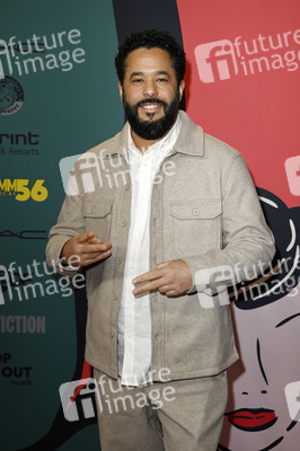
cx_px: 150
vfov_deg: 32.4
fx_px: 776
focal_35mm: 62
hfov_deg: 21.9
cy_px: 226
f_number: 5.6
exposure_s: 1/200
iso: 500
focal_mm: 62
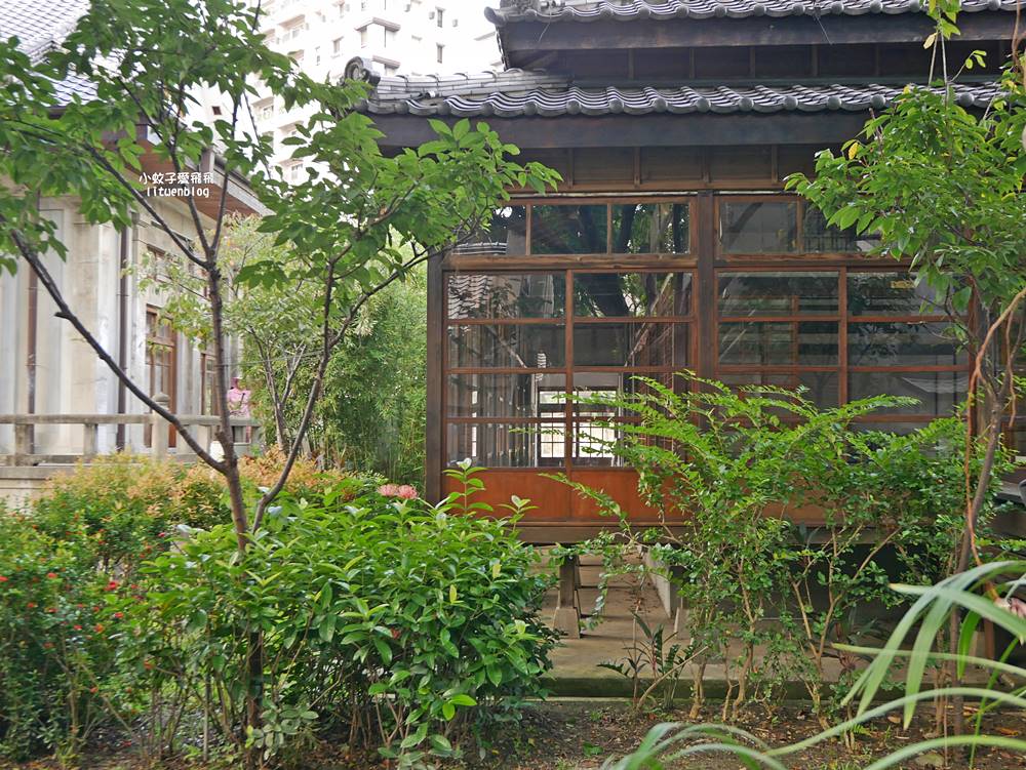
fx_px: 1127
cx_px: 513
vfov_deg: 37.8
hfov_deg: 49.0
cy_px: 385
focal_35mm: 38
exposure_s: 1/60
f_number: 4.4
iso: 320
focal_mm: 19
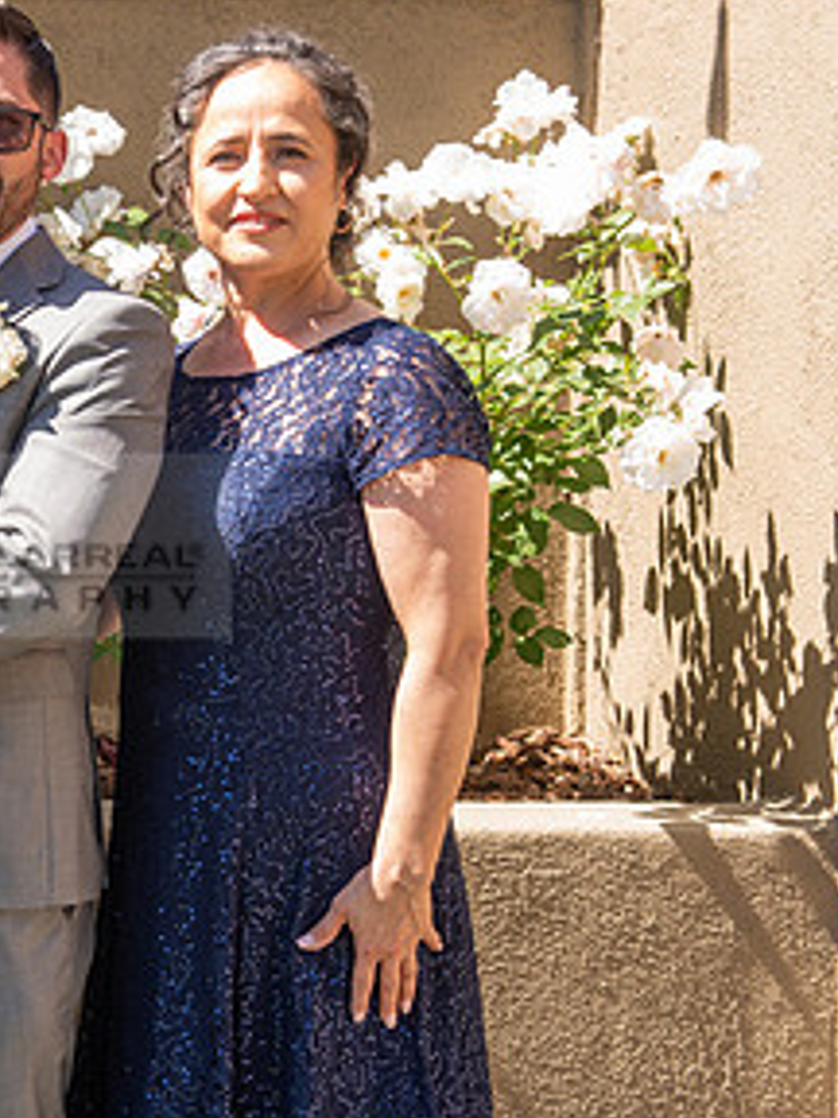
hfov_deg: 15.4
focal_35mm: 93
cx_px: -97
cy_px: 545
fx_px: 3002
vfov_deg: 21.1
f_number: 6.3
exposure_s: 1/100
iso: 100
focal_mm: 48
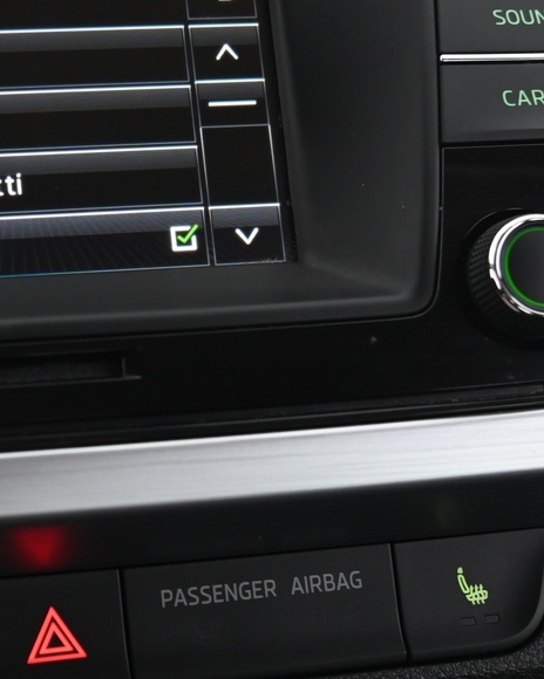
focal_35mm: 84
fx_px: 1691
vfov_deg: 22.7
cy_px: 398
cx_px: 54
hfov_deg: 18.0
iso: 2000
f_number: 4
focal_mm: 32
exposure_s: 1/20
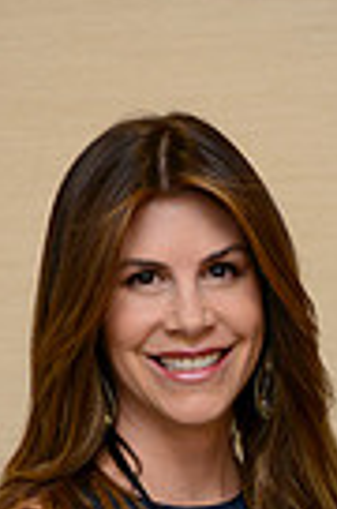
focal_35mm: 166
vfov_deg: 11.9
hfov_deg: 8.1
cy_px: 726
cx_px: 432
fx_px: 2343
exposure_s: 1/100
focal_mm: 50
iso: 640
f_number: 3.5
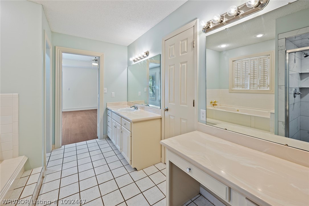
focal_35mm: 14
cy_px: 103
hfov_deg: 104.3
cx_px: 154
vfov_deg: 81.2
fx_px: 120
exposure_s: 1/6
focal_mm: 14
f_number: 8
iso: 160
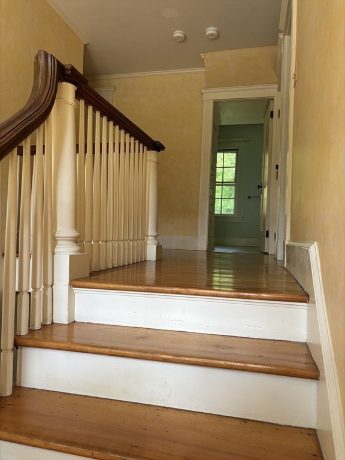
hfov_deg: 53.1
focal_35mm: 26
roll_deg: -2.9
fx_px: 346
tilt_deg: +0.7
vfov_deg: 67.3
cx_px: 172
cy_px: 230
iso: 80
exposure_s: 1/121
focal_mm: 5.96
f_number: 1.6
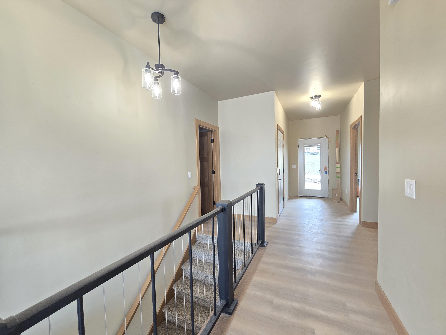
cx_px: 223
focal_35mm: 13
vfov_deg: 89.9
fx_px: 167
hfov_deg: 106.2
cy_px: 168
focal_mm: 2.2
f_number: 2.2
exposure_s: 1/60
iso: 200
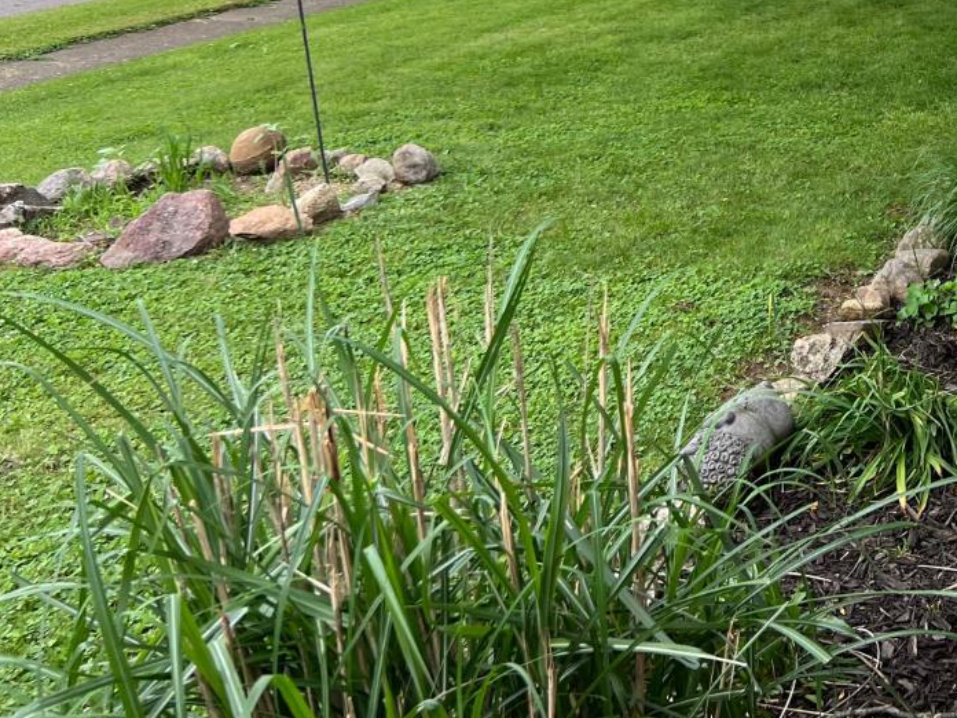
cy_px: 16
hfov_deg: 31.2
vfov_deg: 25.0
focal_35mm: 56
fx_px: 1548
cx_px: 1004
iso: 50
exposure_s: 1/621
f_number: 1.5
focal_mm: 5.7
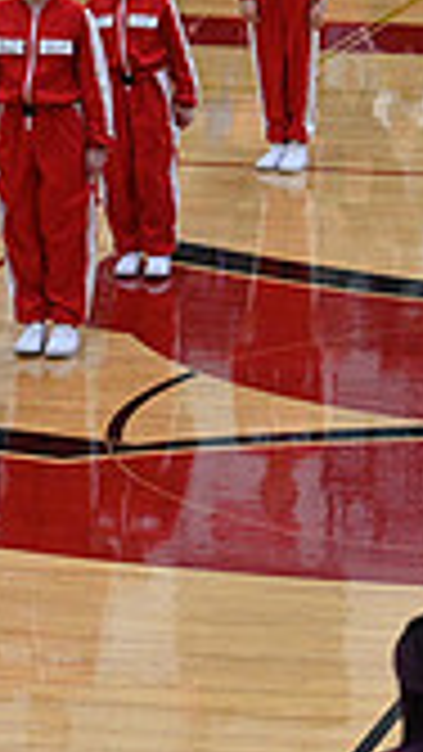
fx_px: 5062
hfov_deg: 4.6
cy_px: 88
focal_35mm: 254
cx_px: 1174
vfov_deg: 8.5
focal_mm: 70
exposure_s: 1/400
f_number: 4
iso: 4000
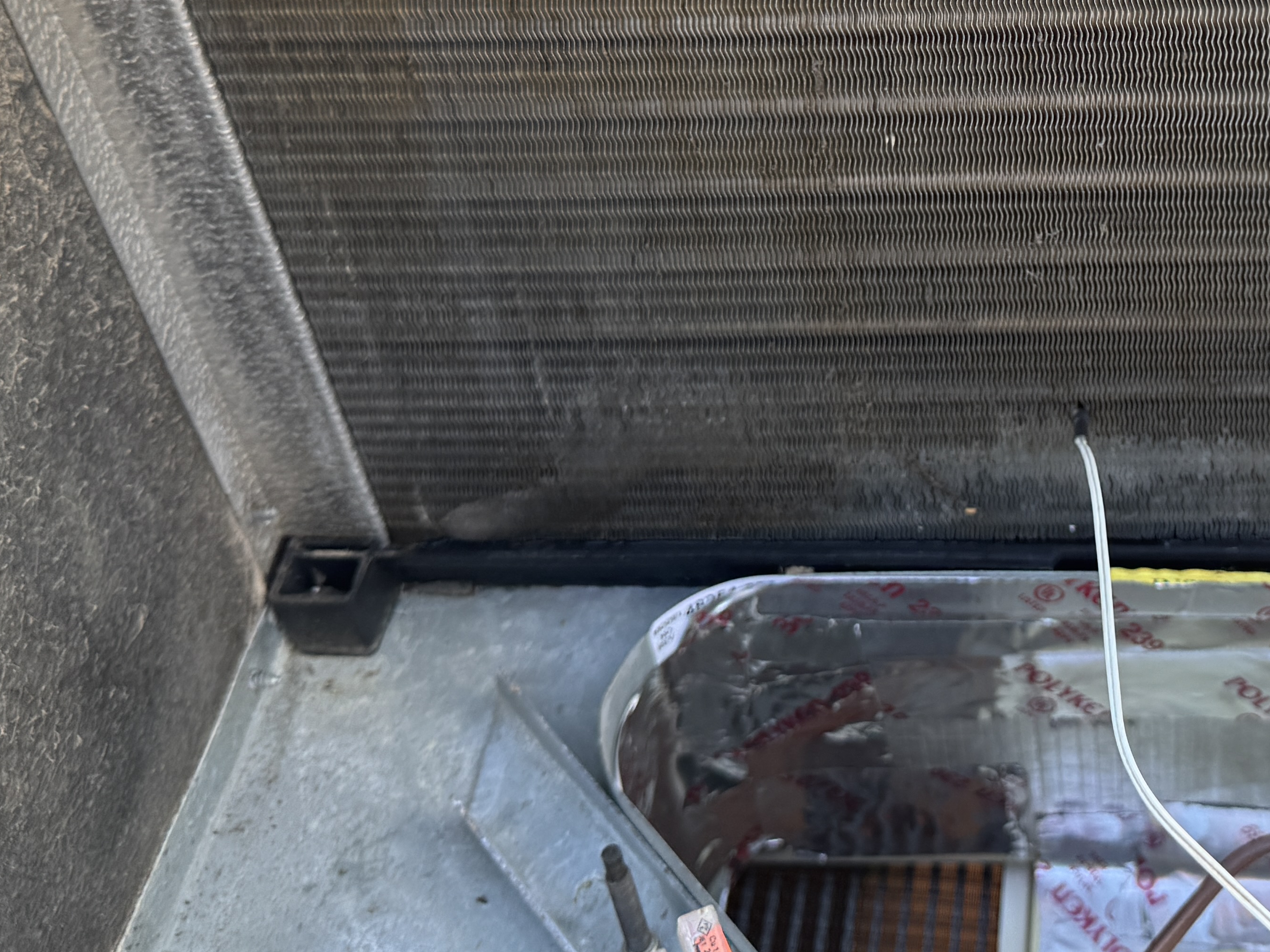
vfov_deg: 27.1
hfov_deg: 36.0
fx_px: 1871
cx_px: 1058
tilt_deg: -37.5
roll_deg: +3.3
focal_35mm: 51
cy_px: 18
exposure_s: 1/128
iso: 64
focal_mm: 6.76
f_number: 1.78
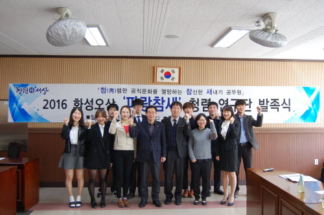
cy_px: 108
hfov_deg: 55.2
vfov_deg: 38.3
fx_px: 310
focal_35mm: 34
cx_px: 162
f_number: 3.8
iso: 400
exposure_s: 1/50
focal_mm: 23
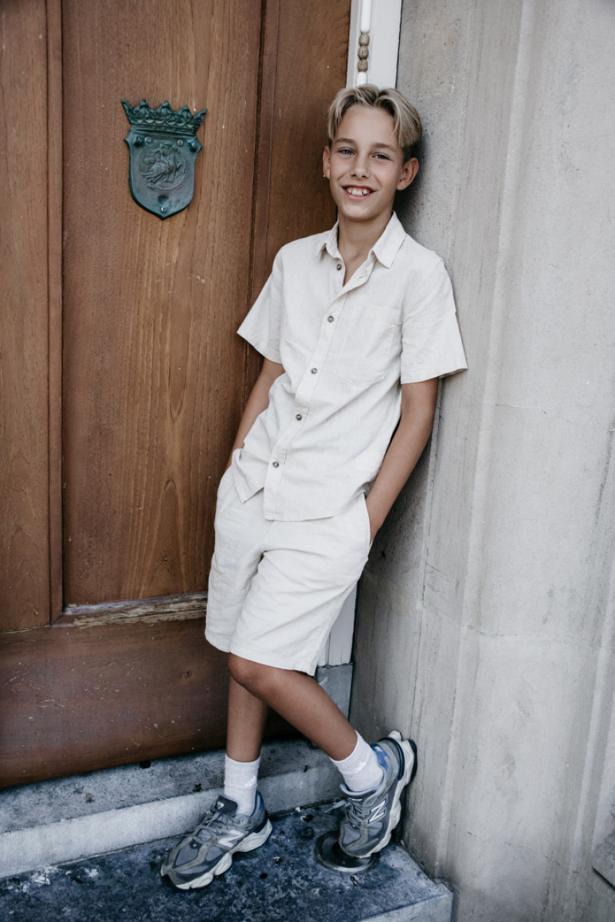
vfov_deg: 54.4
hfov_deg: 37.9
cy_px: 461
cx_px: 308
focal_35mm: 35
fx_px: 897
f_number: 7.1
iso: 1600
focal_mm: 35
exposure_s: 1/2000
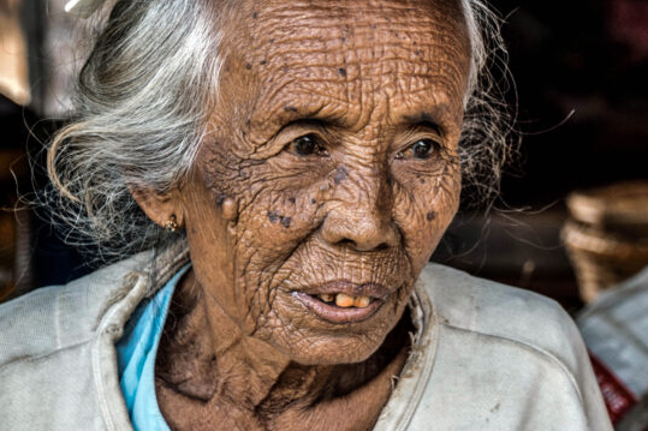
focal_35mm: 124
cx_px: 424
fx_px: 2231
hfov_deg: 16.5
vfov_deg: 11.0
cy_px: 181
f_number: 4.8
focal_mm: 58
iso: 800
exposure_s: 1/60
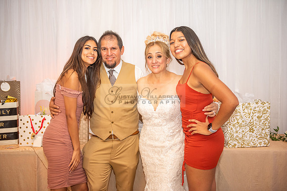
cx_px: 144
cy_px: 96
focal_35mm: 50
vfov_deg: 27.0
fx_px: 399
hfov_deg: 39.6
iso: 1000
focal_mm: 50
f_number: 2.8
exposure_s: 1/160
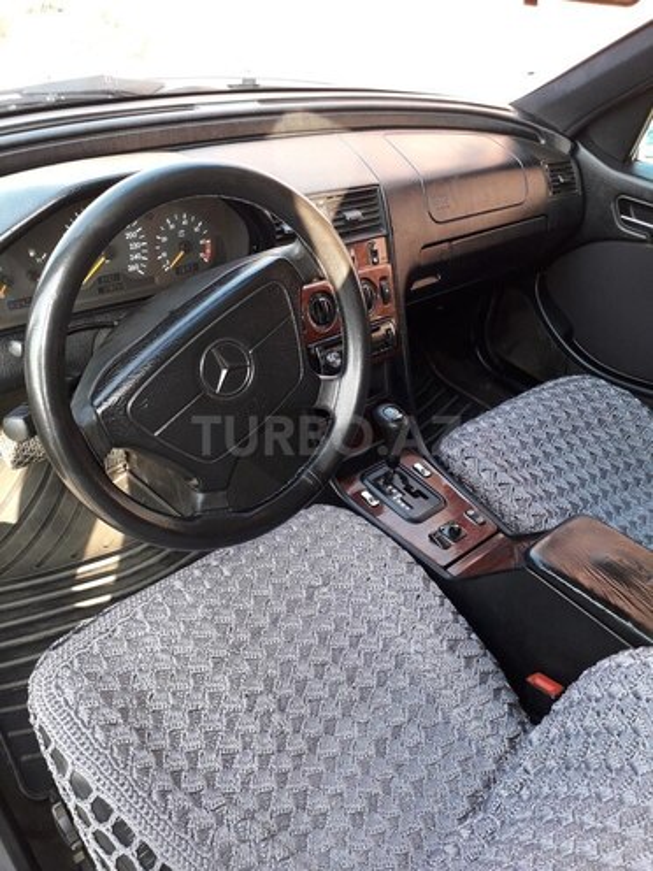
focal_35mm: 27
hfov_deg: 51.4
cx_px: 326
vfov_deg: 65.3
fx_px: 679
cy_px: 436
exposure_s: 1/50
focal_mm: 3.6
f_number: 1.9
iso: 50
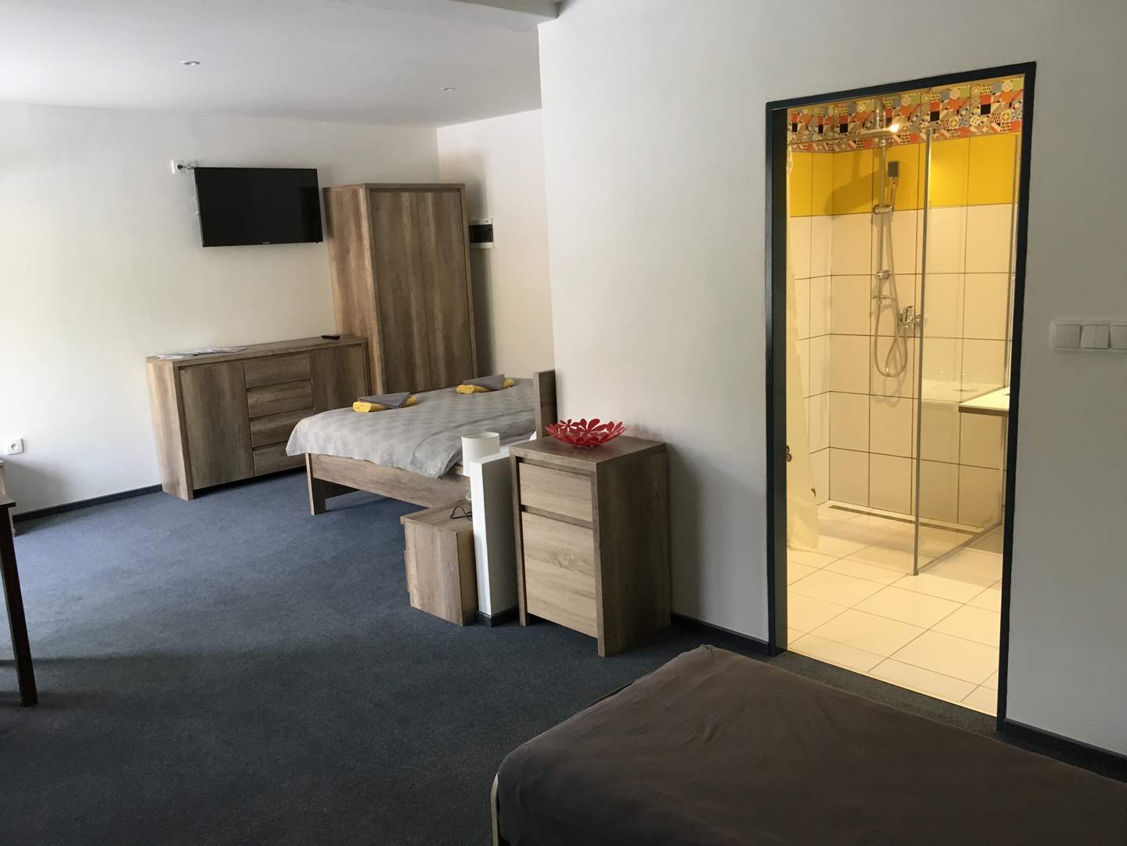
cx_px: 564
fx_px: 944
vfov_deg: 48.2
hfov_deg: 61.7
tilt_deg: -12.9
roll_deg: +2.1
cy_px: 423
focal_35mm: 29
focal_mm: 4.15
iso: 125
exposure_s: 1/33
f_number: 2.2
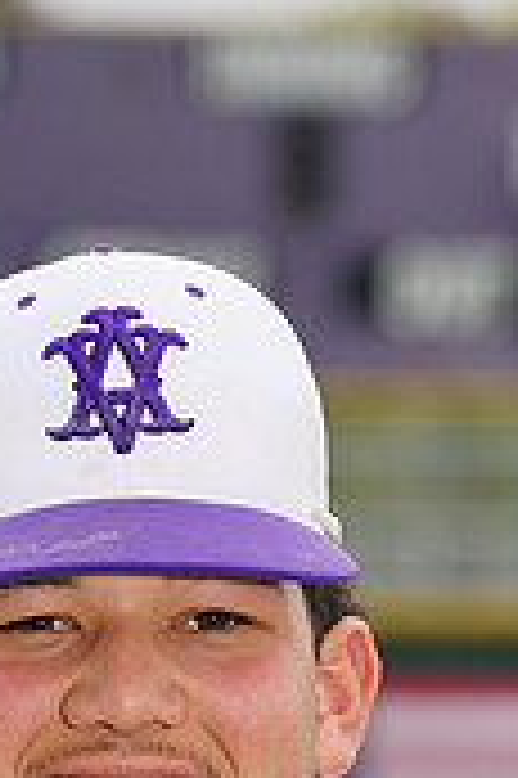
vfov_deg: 2.7
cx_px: 47
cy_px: 1295
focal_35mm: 758
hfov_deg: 1.8
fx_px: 16392
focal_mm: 226
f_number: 9
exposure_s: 1/250
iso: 160
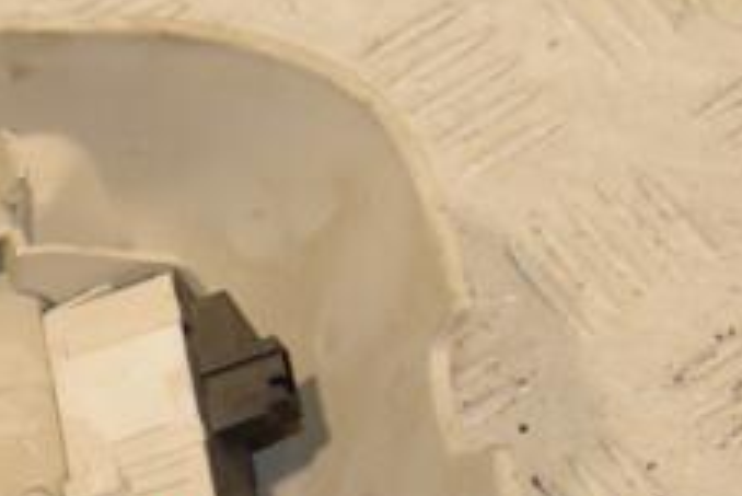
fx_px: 3698
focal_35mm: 179
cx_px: -76
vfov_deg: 7.6
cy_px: 572
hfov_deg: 11.3
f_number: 8
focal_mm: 45
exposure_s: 1/200
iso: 800
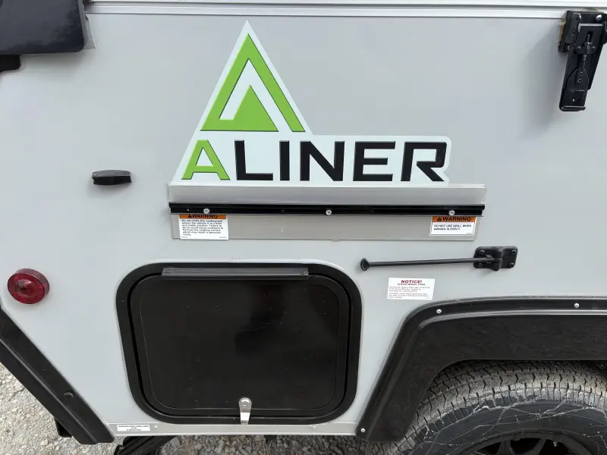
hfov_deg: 67.3
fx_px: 456
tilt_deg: -22.5
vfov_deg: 53.1
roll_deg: -0.1
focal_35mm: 26
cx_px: 304
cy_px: 228
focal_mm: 5.96
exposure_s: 1/2141
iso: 50
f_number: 1.6
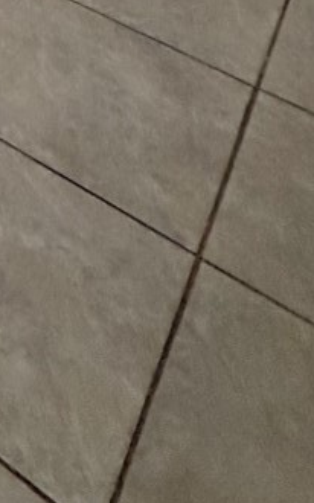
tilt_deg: -8.9
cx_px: -369
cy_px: -503
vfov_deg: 18.5
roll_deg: -3.8
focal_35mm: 72
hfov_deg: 14.2
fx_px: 987
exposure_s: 1/60
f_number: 2.2
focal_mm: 2.22
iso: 320
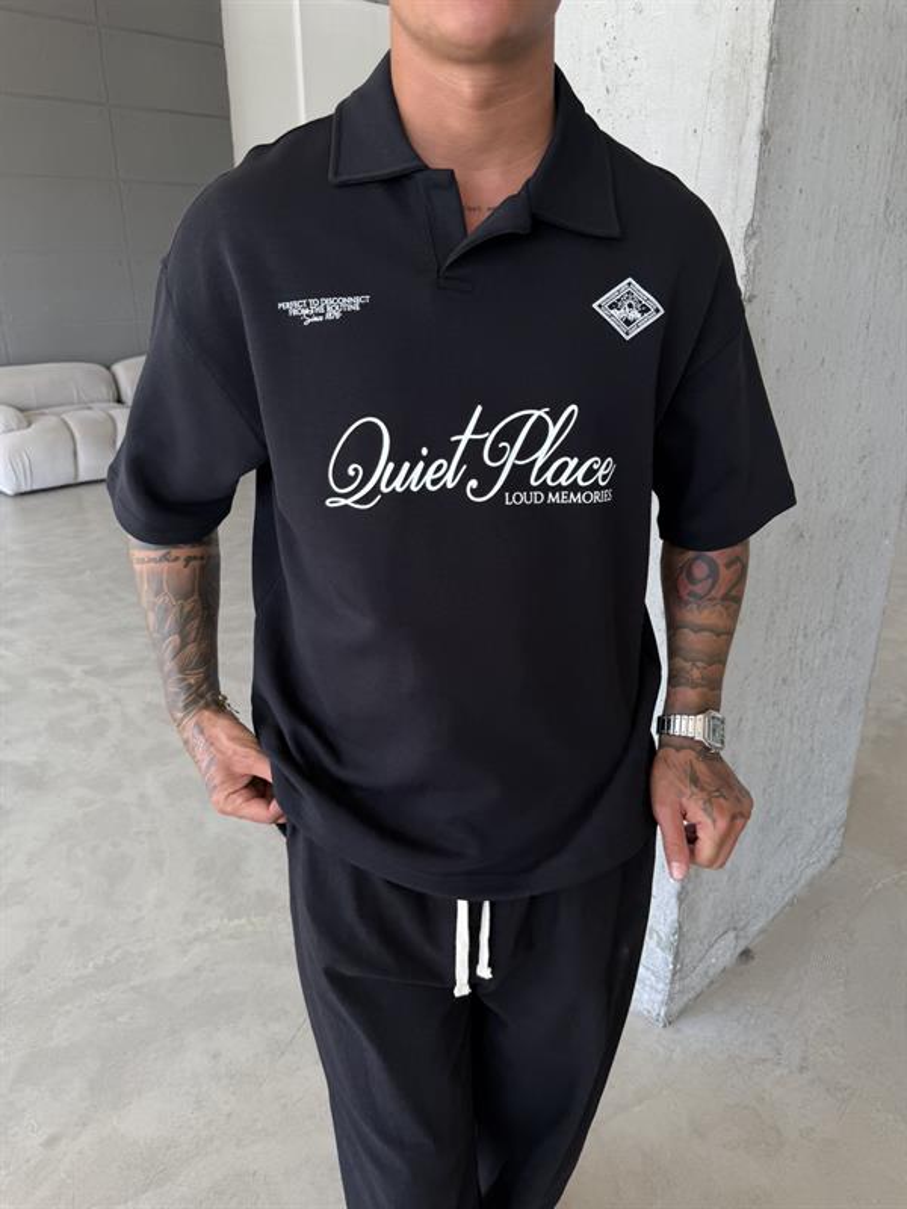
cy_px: 604
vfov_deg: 71.6
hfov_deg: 56.8
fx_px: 838
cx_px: 454
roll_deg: -1.7
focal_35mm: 24
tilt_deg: -22.1
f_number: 1.78
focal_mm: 6.76
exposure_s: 1/209
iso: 64
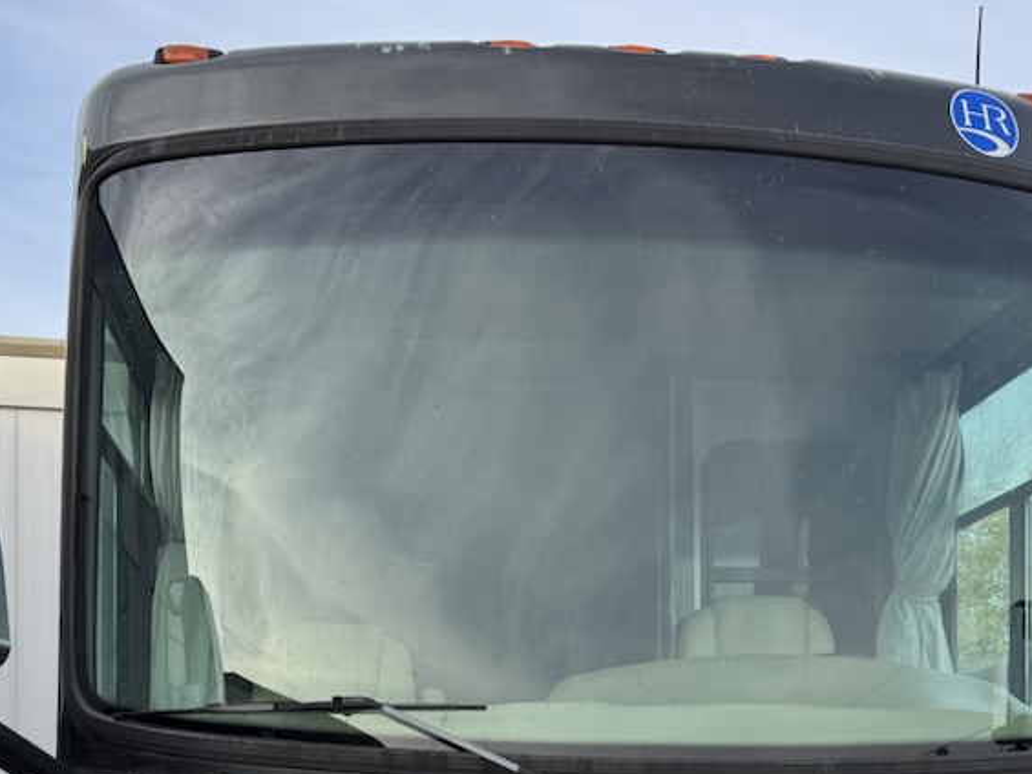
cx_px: 506
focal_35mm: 51
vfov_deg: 27.0
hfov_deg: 37.5
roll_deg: +0.4
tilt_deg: +4.1
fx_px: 1521
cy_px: 774
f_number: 1.78
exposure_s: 1/1026
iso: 80
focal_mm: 6.76
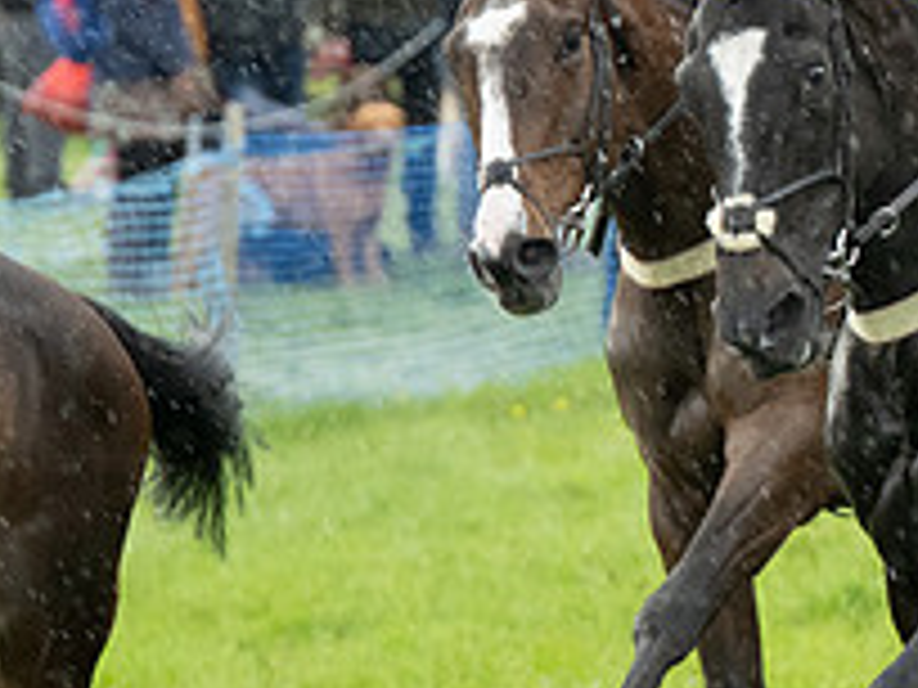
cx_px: 1040
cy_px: 126
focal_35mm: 592
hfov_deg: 3.3
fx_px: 15700
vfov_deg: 2.5
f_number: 4
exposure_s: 1/500
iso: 2000
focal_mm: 145
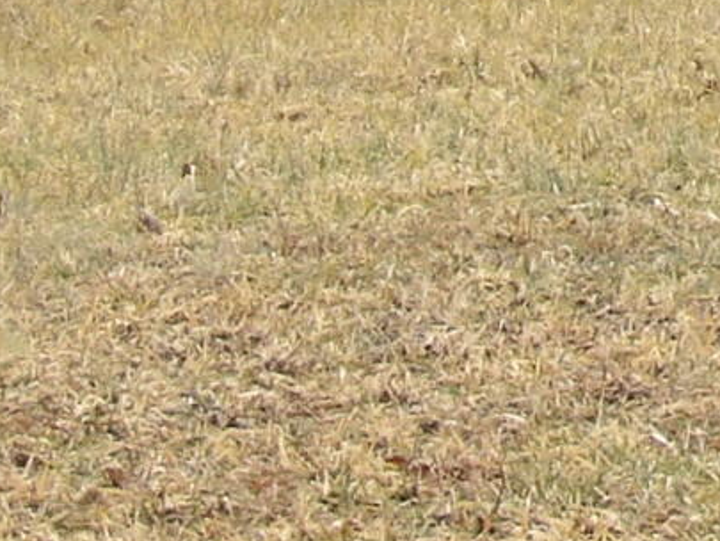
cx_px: 1836
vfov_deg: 1.6
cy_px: -1296
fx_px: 18642
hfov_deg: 2.2
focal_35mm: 896
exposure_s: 1/100
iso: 134
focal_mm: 21.7
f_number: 4.2
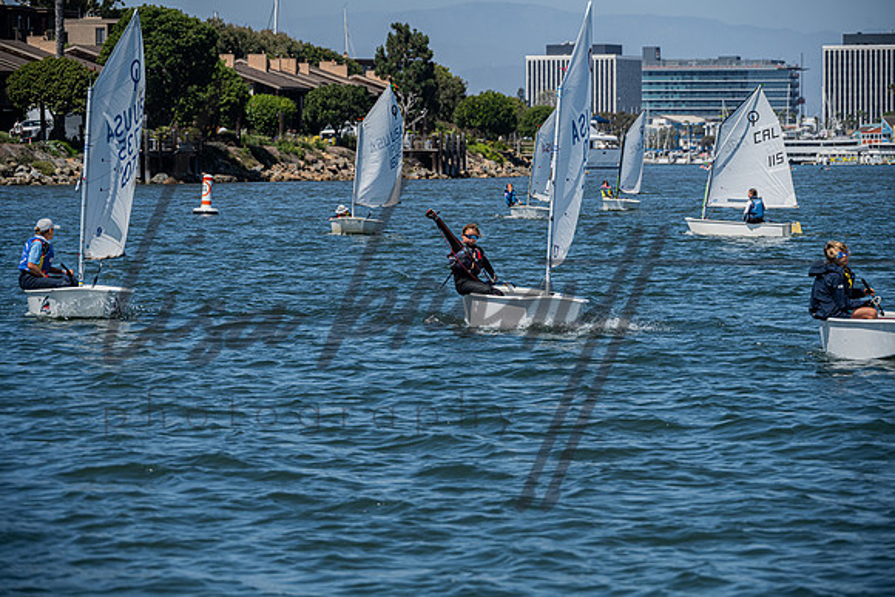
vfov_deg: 8.3
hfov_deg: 12.4
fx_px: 4103
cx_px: 448
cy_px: 298
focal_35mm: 165
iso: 250
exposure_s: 1/1000
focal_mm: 165
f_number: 7.6
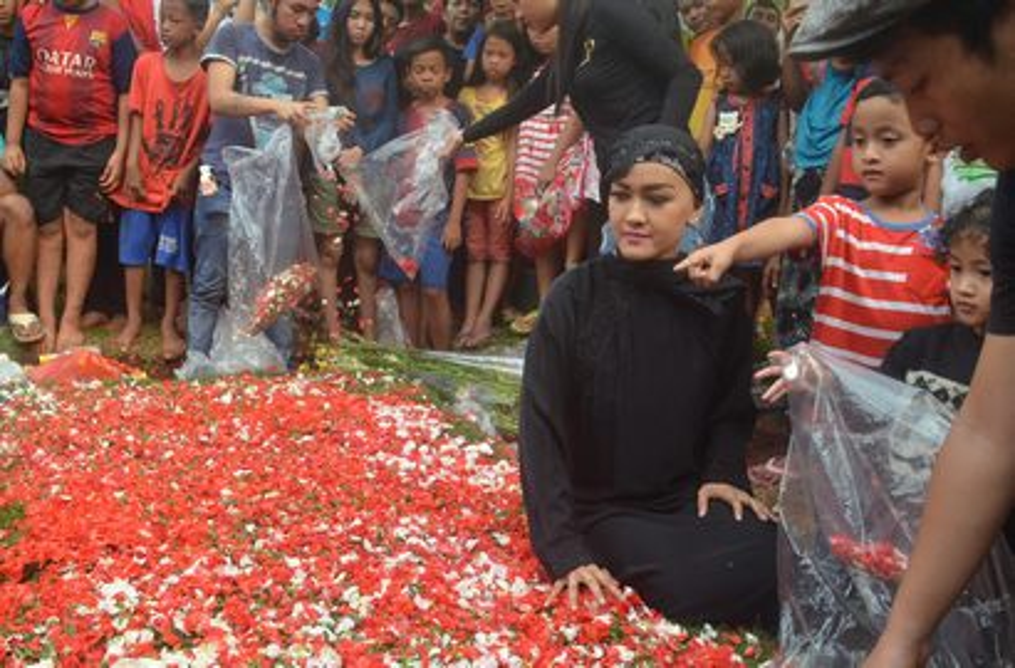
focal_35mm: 27
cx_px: 508
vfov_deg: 47.6
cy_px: 334
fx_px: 758
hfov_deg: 67.6
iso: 1000
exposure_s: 1/250
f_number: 11
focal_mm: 18
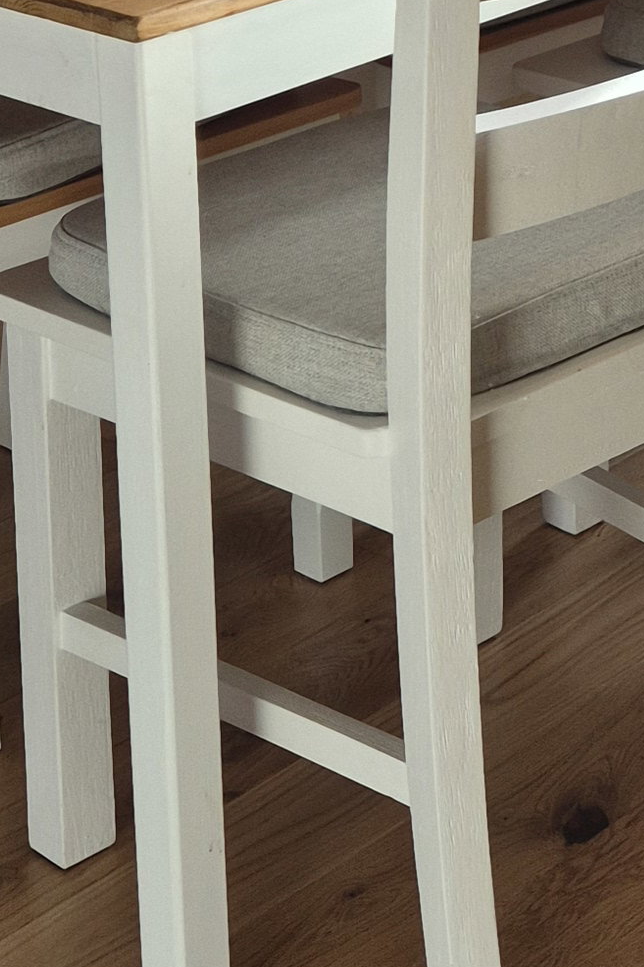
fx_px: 2658
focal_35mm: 99
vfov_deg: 19.4
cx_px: 908
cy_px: -186
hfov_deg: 13.2
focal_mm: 5.4
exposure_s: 1/180
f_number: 1.8
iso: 40
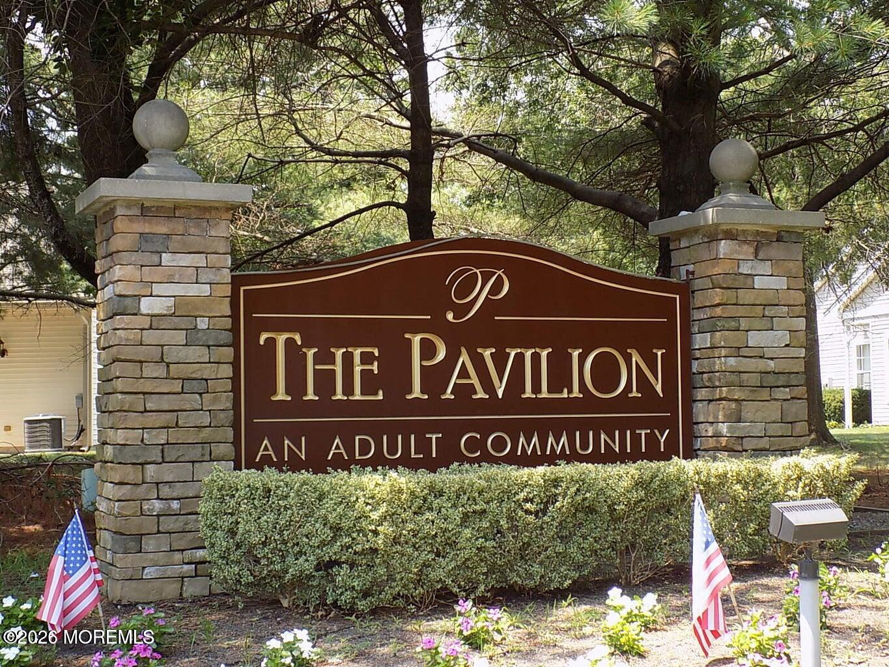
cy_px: 334
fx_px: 1515
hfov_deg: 32.7
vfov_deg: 24.8
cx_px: 444
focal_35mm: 59
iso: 80
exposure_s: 1/100
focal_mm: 10.5
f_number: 4
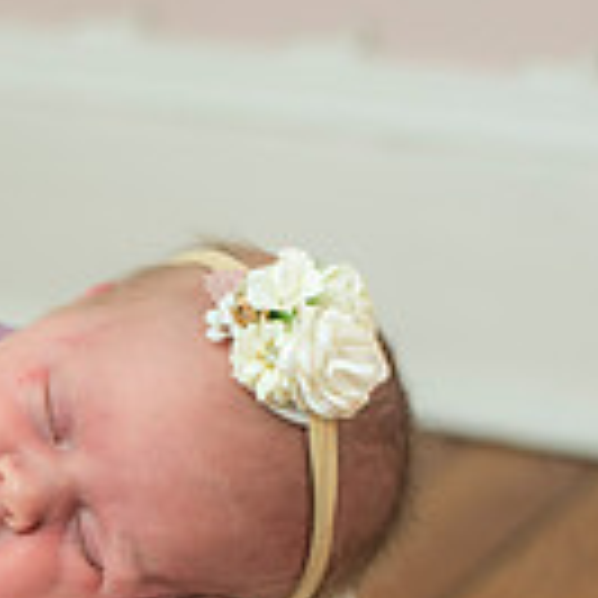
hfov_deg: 12.0
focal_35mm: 144
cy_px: 706
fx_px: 2814
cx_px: -31
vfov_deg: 11.9
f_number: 2.8
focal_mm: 50
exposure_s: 1/320
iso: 400
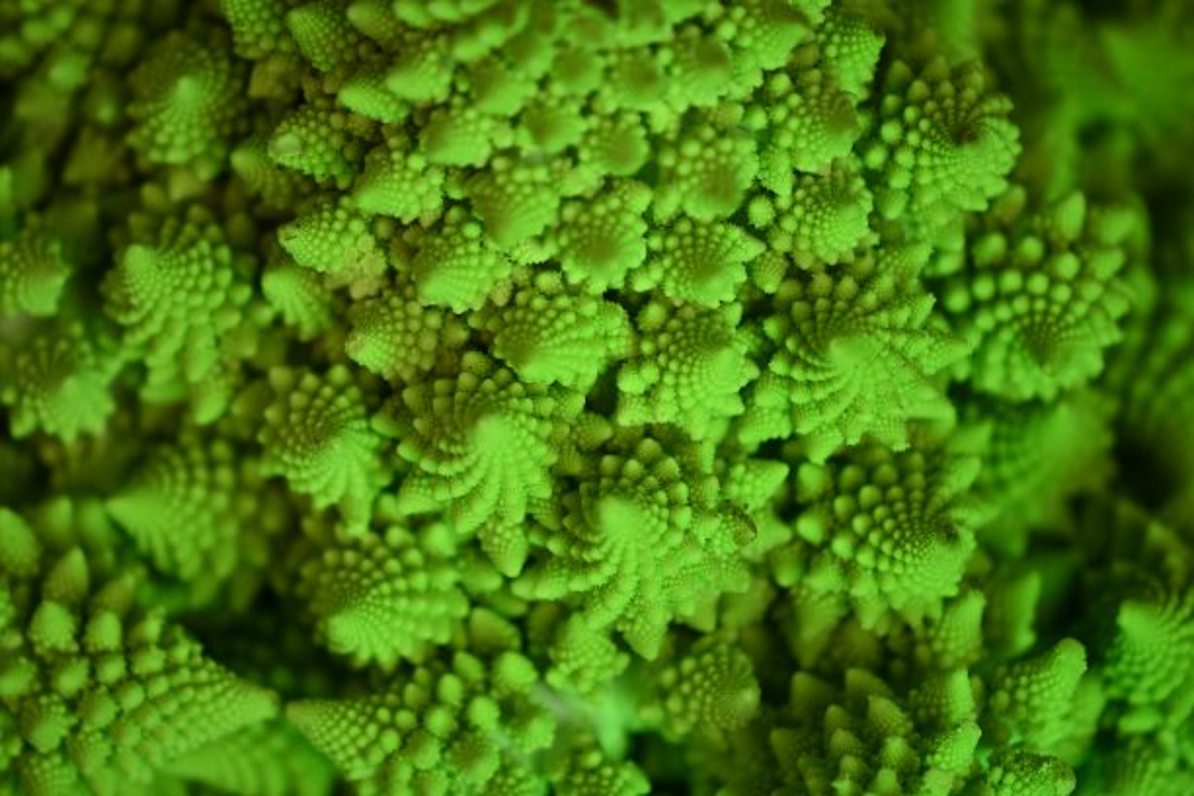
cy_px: 398
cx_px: 597
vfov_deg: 10.8
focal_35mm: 127
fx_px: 4212
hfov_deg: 16.1
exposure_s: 1/60
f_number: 3.8
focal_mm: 85
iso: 160
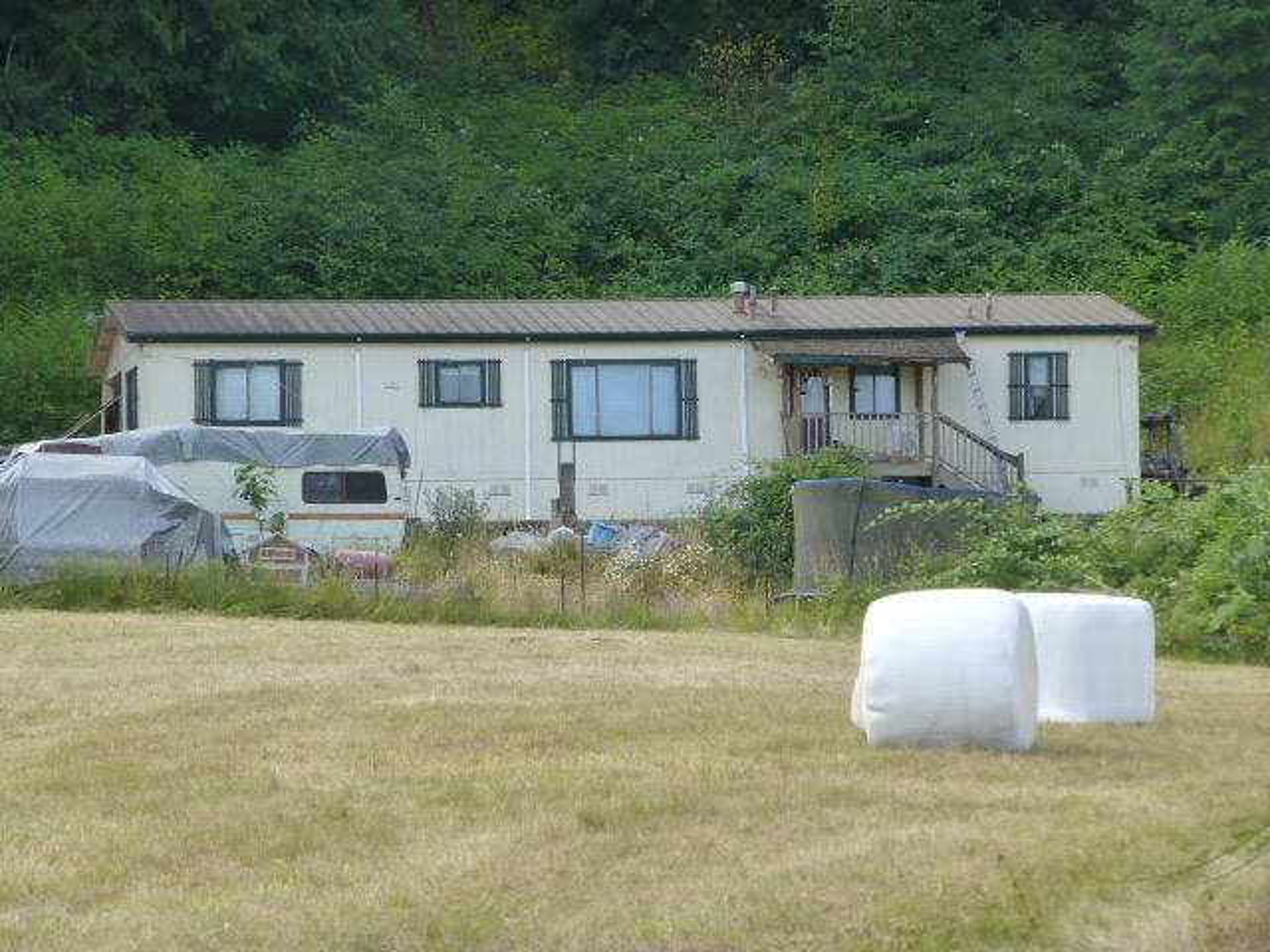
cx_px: 635
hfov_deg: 9.9
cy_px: 476
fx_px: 7301
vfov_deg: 7.5
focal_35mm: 199
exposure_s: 1/200
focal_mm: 35.6
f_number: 5.5
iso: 160
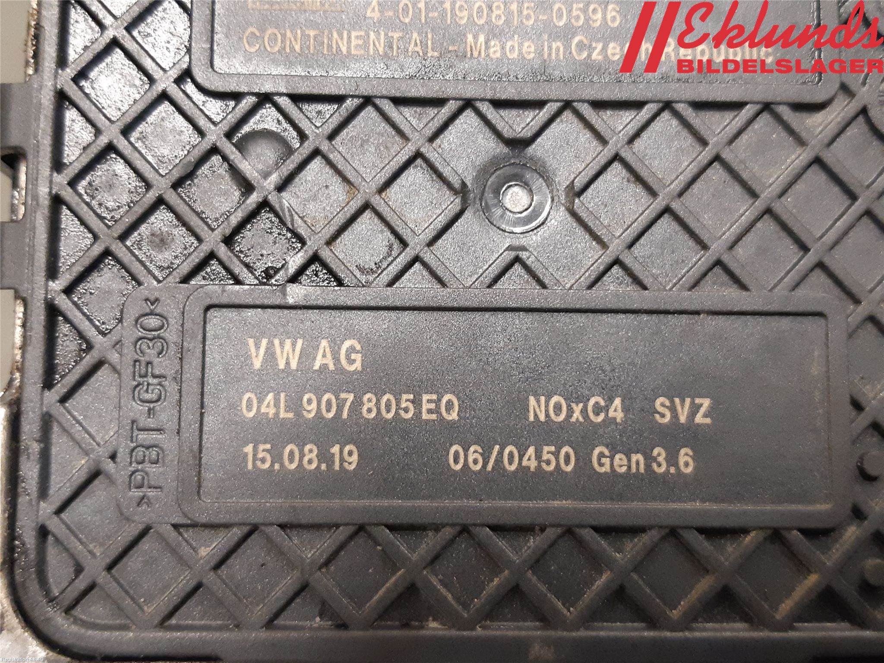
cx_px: 442
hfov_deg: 67.3
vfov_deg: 53.1
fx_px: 664
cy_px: 332
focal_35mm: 26
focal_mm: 3.93
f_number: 1.7
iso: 250
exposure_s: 1/33
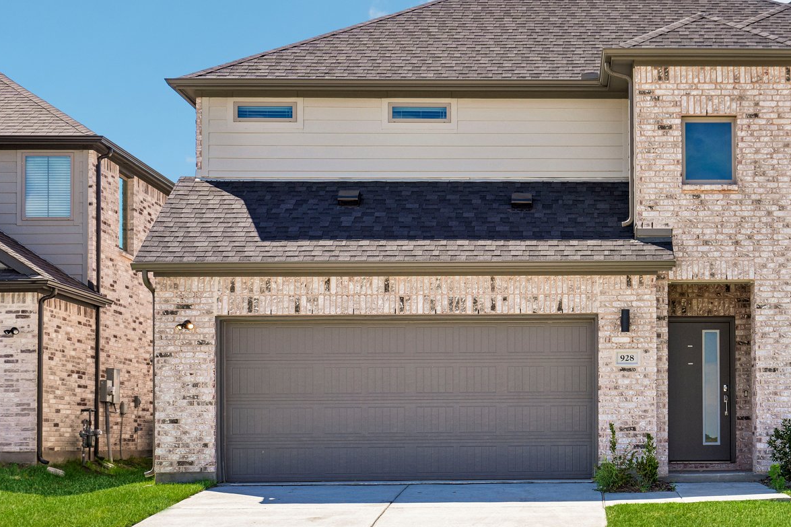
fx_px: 1340
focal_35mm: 61
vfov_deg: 22.2
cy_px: 201
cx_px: 605
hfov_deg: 32.2
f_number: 8
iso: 100
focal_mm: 35
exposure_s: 1/250
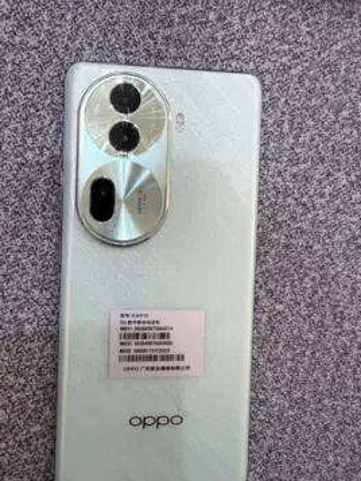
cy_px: 259
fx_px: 389
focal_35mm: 28
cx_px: 172
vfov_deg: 63.3
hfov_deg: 49.8
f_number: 2.2
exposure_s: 1/50
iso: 250
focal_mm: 2.22
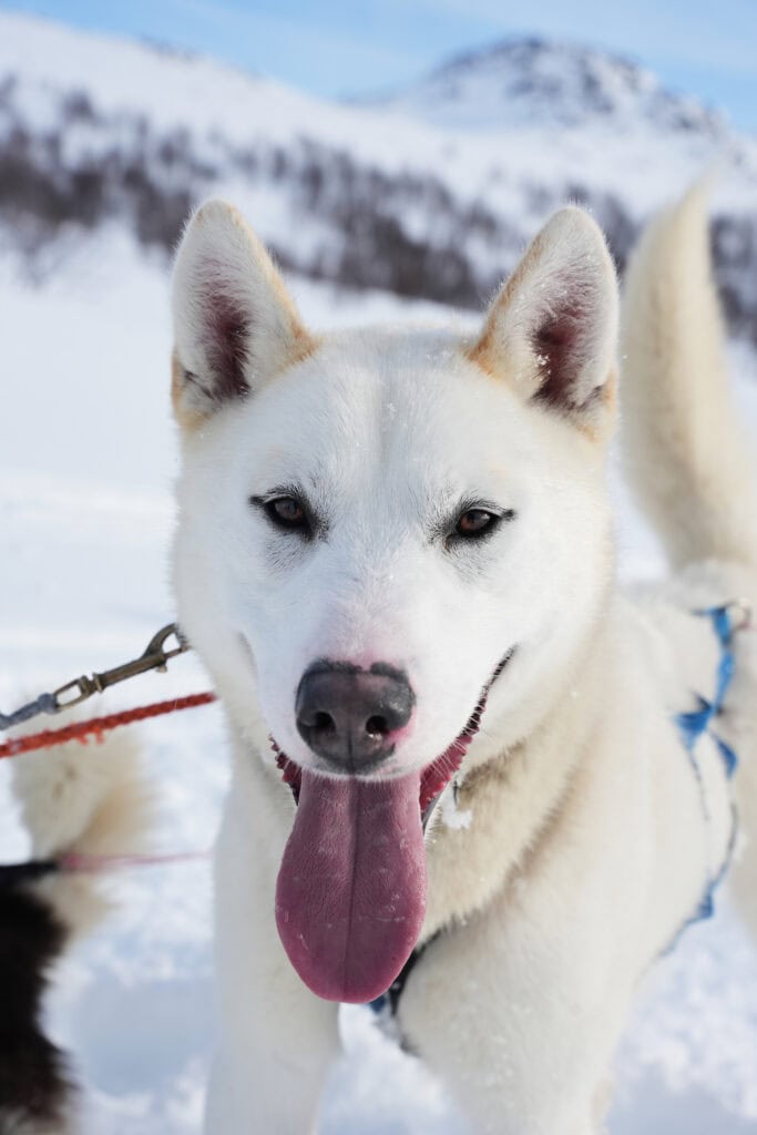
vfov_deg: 36.9
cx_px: 378
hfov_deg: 25.1
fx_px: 1699
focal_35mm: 54
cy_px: 568
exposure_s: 1/1250
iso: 400
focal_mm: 53.9
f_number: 7.1
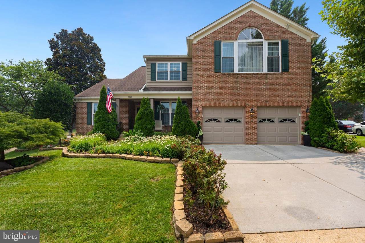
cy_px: 122
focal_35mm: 16
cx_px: 182
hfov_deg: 96.7
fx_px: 162
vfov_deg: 73.7
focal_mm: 16
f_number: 8
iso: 100
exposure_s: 1/60
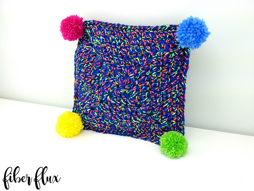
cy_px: 96
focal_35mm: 40
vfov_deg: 36.0
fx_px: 294
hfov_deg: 46.8
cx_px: 127
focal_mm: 20
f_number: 6.3
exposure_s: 1/160
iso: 200
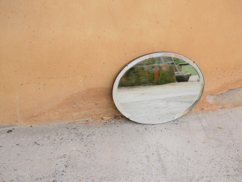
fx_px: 280
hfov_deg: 46.8
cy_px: 91
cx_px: 121
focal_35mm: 40
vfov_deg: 36.0
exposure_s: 1/400
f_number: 3.5
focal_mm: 20
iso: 200
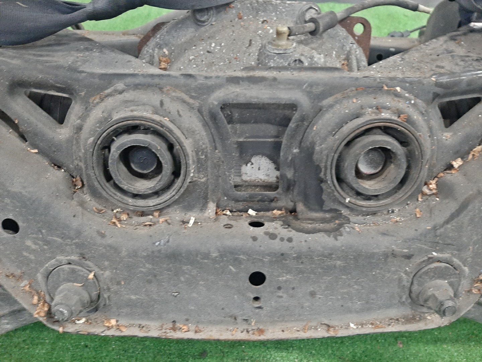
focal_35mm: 26
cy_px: 181
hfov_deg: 67.3
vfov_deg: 53.1
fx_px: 362
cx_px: 241
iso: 274
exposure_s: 1/25
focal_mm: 3.93
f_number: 1.7
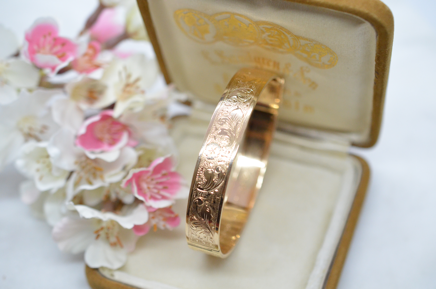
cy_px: 144
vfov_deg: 22.5
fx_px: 725
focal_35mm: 60
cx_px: 218
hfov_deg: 33.5
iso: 2500
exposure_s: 1/1600
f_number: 4
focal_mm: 40
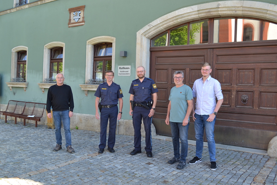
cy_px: 92
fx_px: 231
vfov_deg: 43.6
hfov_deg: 61.9
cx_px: 138
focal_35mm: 30
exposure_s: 1/125
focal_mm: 20
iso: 220
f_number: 5.6
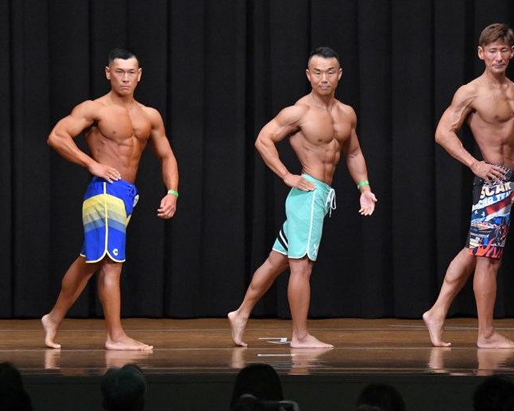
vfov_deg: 6.8
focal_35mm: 229
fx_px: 3484
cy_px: 206
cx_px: 302
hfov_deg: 8.4
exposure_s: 1/400
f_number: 5.6
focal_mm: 135
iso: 8000
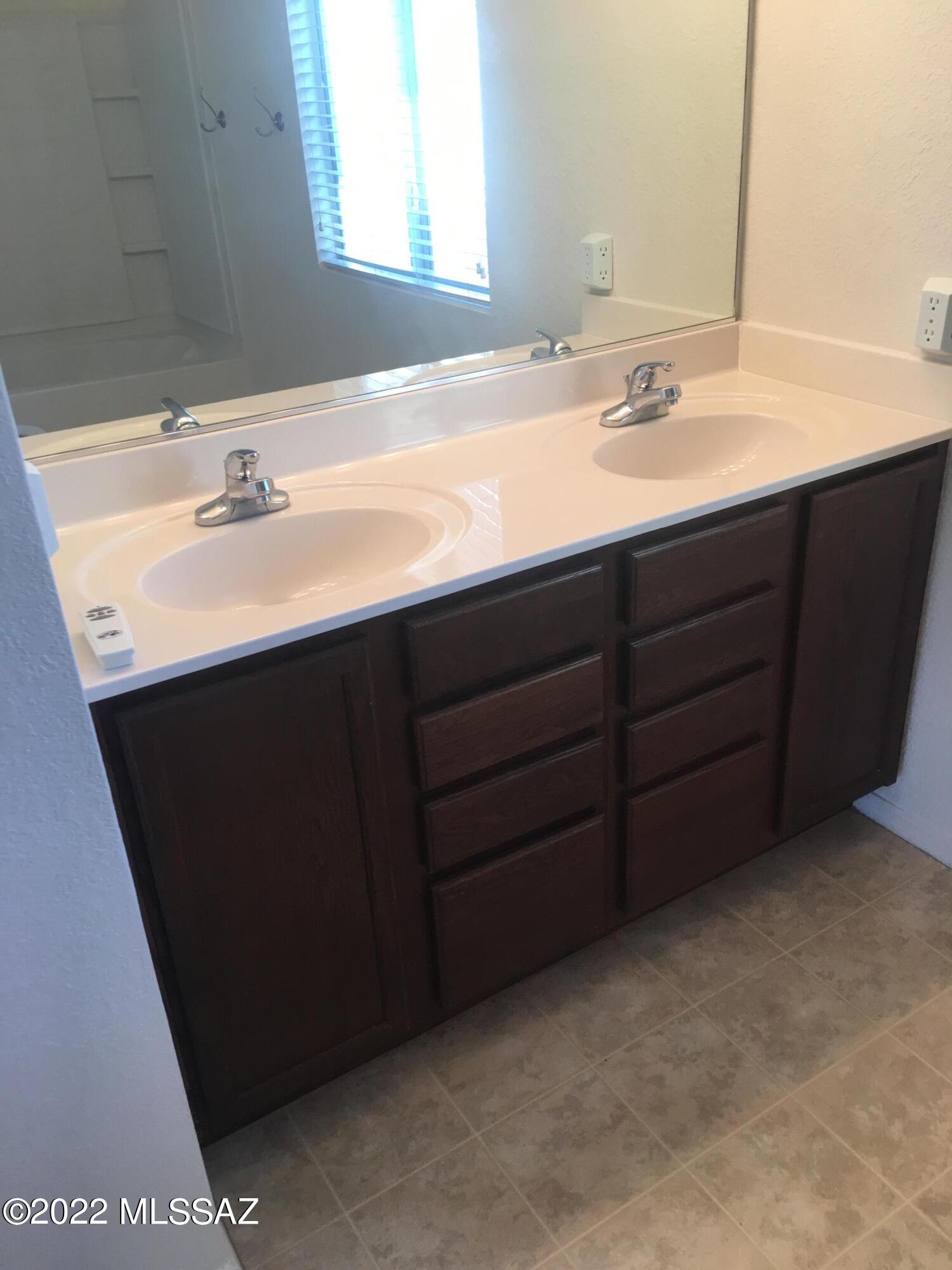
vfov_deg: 61.7
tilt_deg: -24.5
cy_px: 635
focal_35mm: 29
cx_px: 476
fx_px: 1063
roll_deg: +2.6
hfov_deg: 48.2
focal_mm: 4.15
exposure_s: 1/40
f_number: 2.2
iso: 32
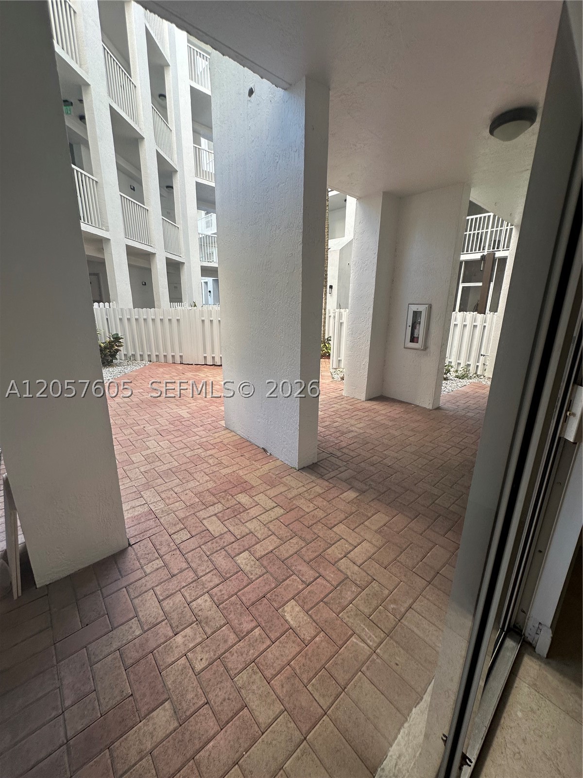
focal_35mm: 14
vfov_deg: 102.1
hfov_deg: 85.7
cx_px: 292
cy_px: 389
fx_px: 314
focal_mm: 2.22
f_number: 2.2
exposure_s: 1/99
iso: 64
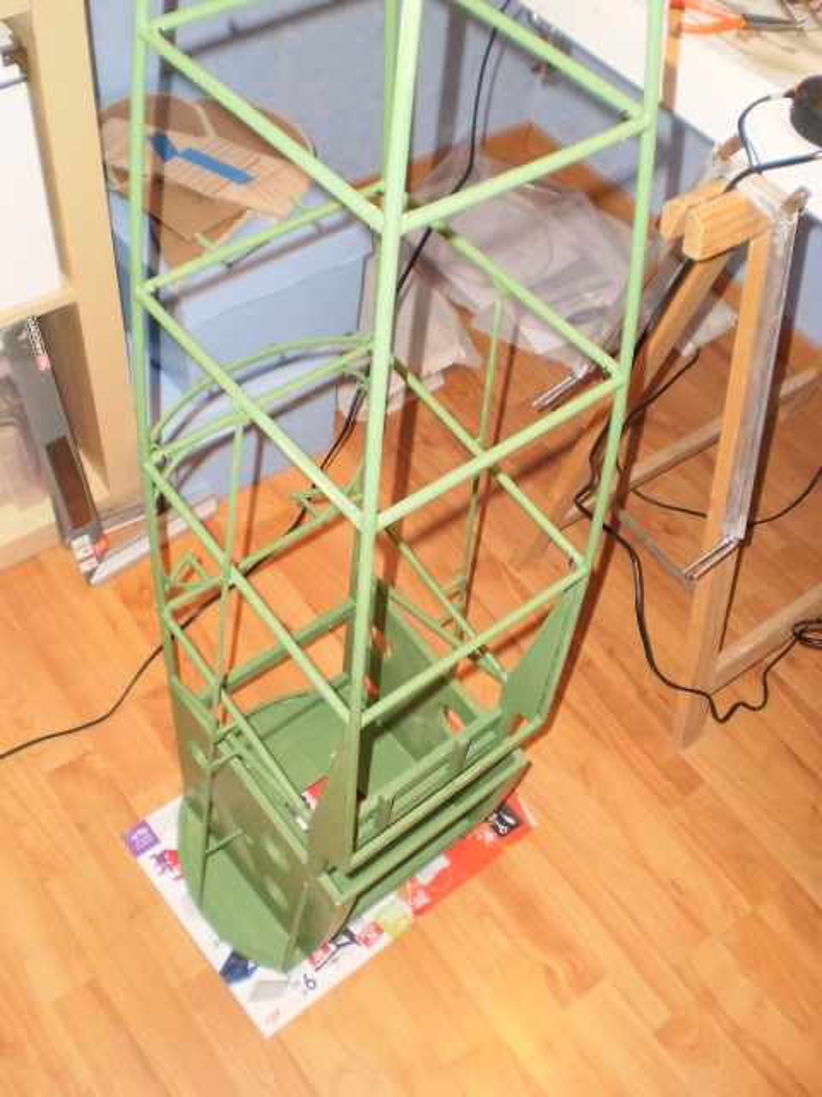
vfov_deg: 51.4
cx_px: 411
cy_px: 548
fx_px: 1140
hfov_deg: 39.7
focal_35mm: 36
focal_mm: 6.3
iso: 125
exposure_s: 1/30
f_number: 3.1
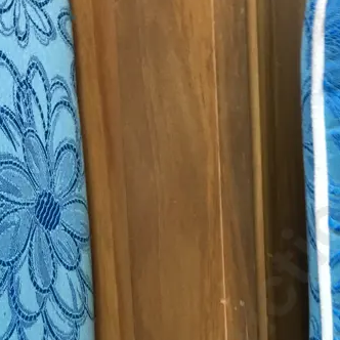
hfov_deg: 21.9
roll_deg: +2.2
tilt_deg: -13.9
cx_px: 195
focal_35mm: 79
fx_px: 878
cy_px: 405
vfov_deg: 20.5
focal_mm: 4.15
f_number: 2.2
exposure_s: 1/17
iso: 50
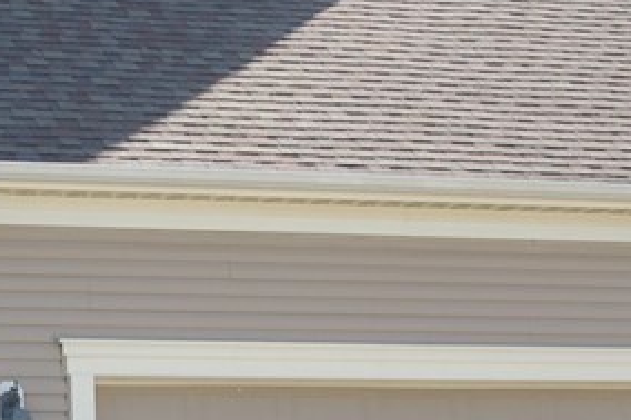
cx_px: -134
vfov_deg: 10.4
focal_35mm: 132
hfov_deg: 15.0
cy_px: 298
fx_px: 2311
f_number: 5.6
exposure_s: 1/500
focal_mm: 23
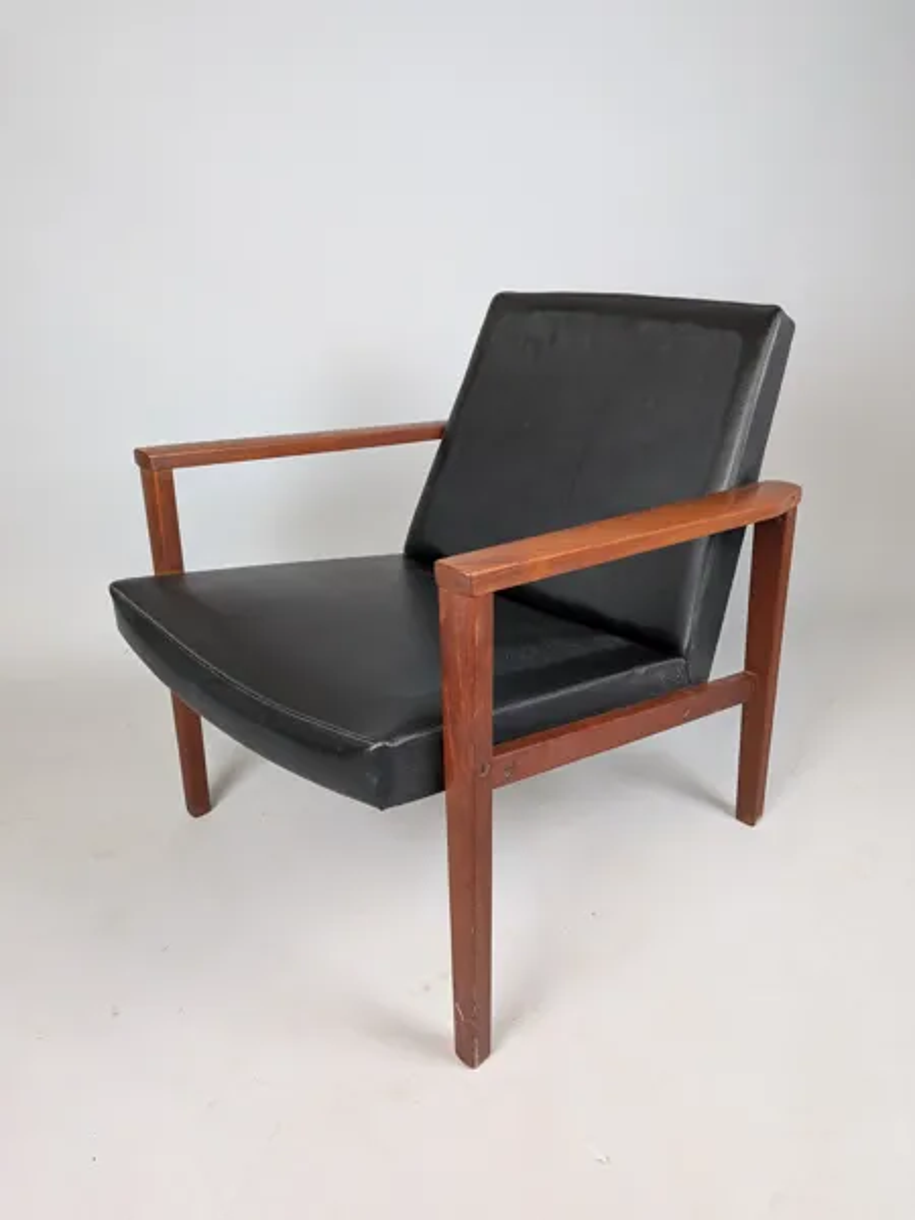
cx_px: 458
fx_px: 846
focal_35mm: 24
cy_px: 610
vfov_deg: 71.6
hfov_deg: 56.8
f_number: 1.7
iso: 45
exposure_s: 1/25
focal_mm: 4.53
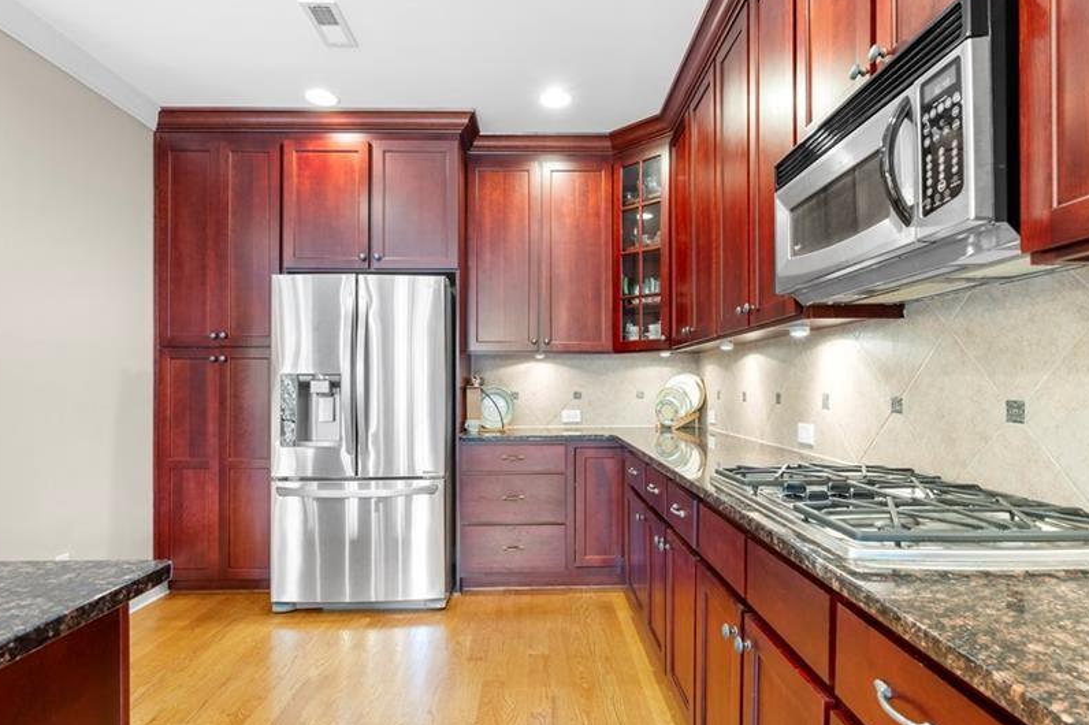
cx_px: 570
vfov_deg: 67.3
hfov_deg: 90.0
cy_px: 387
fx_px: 544
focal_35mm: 18
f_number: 8
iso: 1000
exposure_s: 1/2.5
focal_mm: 14
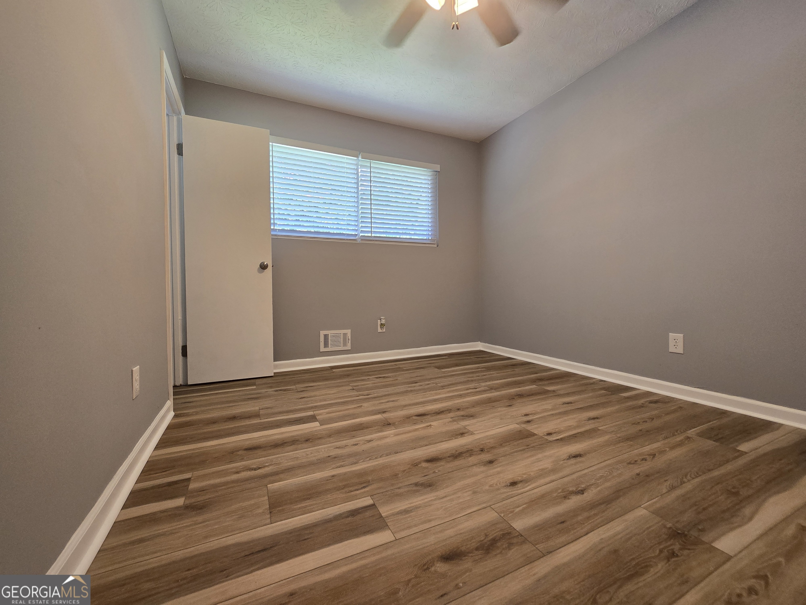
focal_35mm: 13
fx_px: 303
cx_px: 403
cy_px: 302
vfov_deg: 89.9
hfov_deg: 106.2
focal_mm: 2.2
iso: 125
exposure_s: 1/60
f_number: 2.2
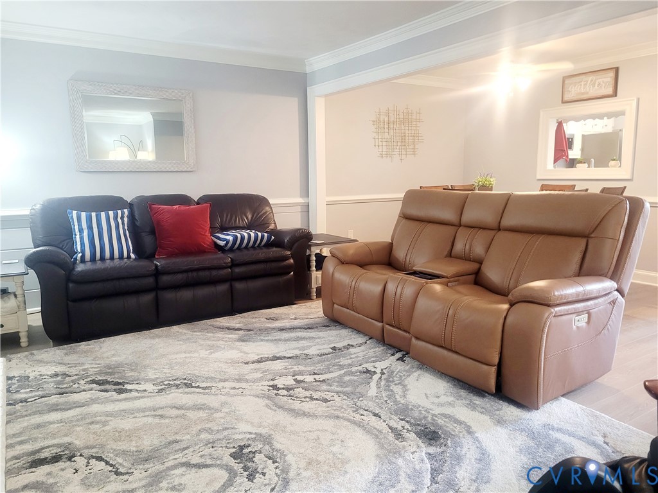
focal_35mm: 26
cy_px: 246
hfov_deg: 67.3
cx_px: 329
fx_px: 494
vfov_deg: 53.1
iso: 320
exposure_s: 1/40
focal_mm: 5.4
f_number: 1.8
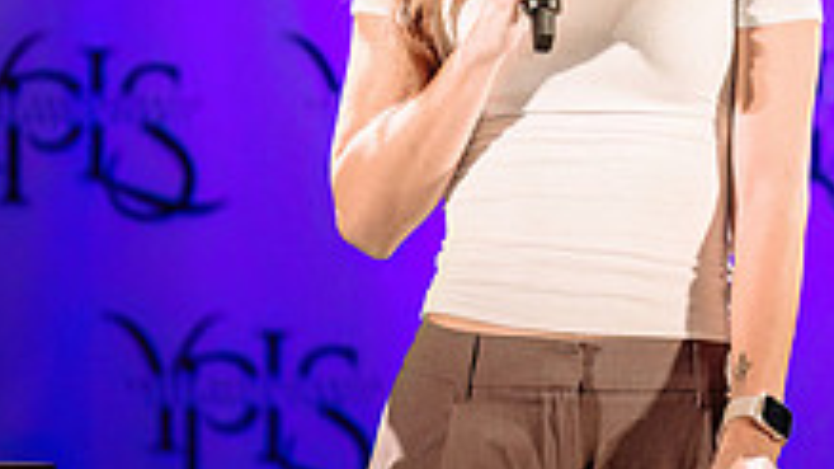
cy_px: 168
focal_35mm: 610
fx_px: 13485
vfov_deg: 2.0
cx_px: 640
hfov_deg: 3.5
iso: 1600
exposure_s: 1/800
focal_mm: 200
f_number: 2.8
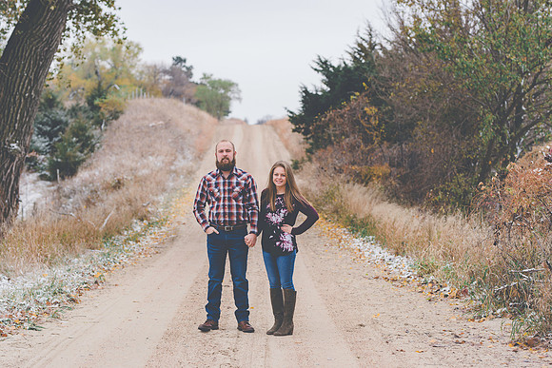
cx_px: 276
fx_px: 1467
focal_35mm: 96
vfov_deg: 14.3
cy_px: 207
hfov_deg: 21.3
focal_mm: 85
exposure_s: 1/200
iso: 160
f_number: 4
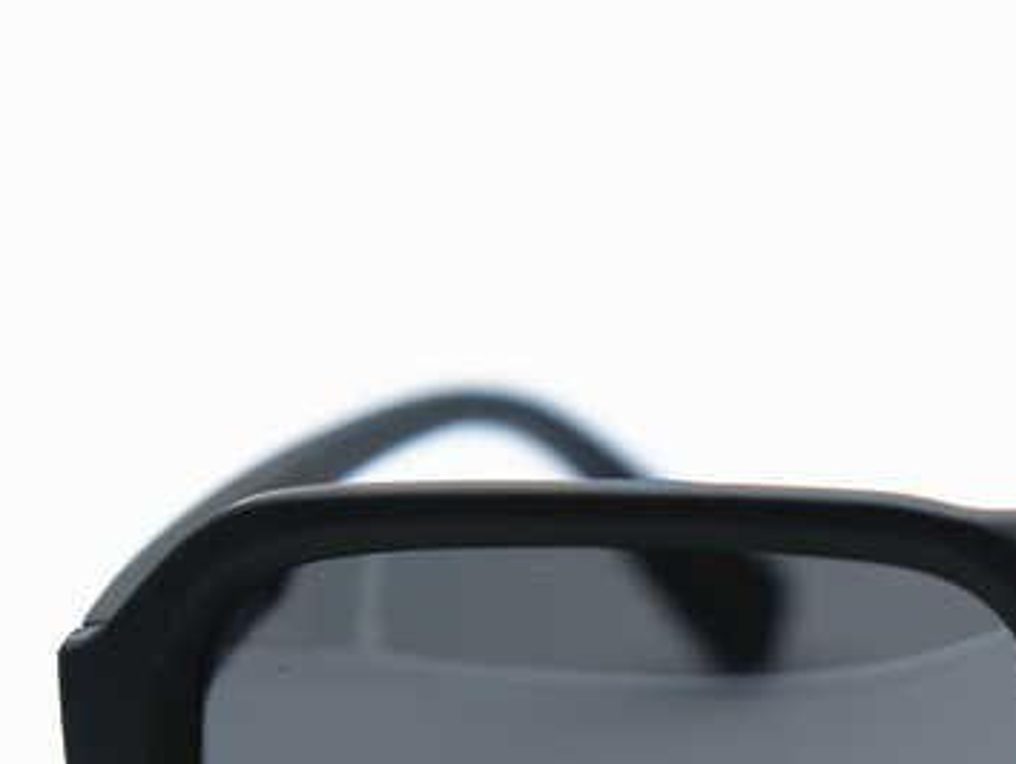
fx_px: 5815
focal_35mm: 198
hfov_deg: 9.9
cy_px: 876
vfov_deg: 7.5
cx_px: 1162
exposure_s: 1/220
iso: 160
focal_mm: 48.4
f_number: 4.5
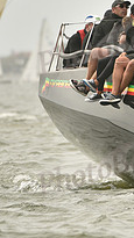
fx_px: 5621
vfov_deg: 2.4
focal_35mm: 888
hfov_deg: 1.4
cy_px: 89
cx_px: 263
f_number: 6.3
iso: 320
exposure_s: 1/1250
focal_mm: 300
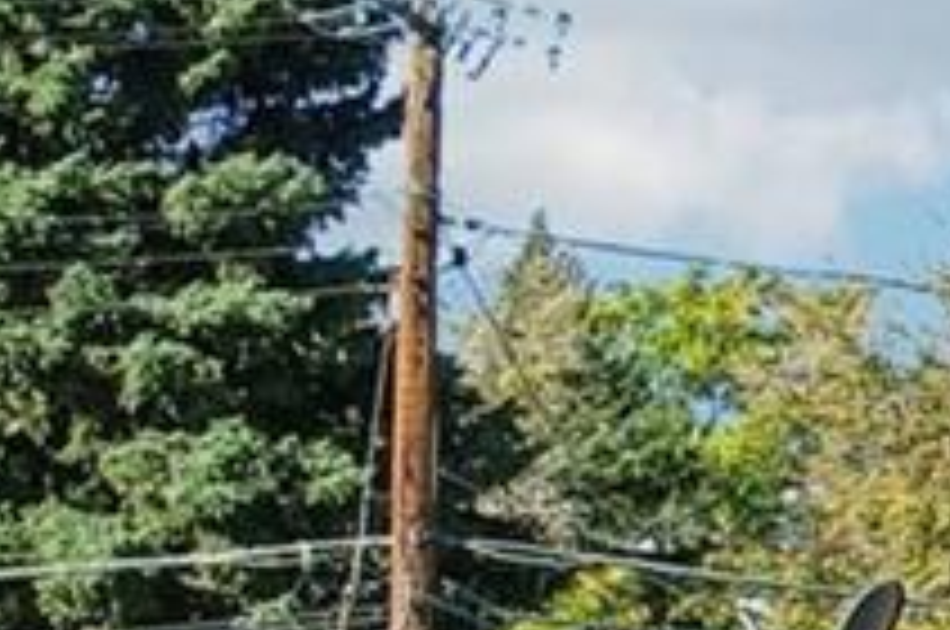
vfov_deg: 8.1
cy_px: 788
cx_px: 2850
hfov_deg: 9.6
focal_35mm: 167
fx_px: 4400
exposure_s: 1/2000
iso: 140
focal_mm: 8.4
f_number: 2.8
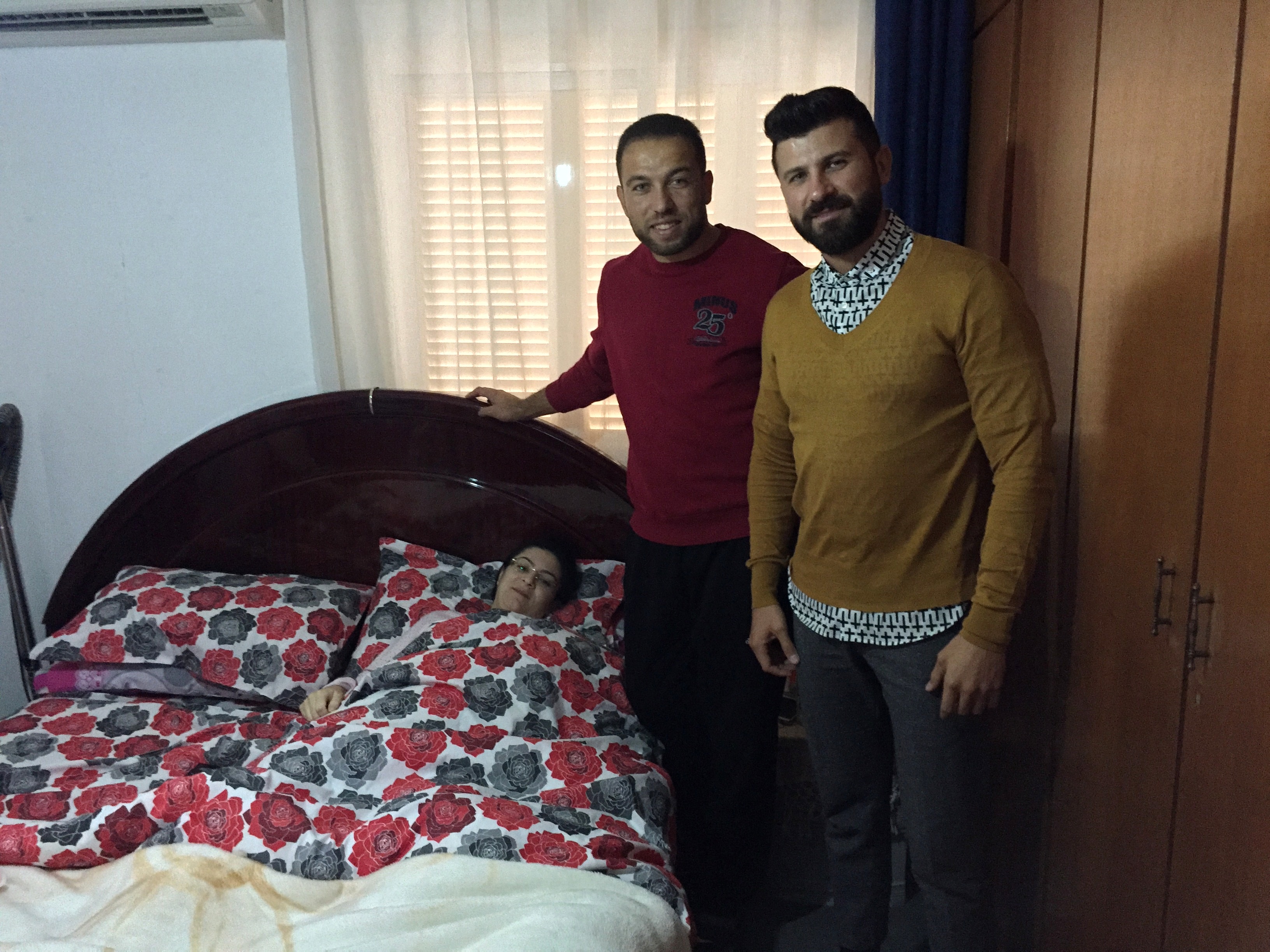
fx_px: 1064
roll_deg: -0.6
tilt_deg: -10.3
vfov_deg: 48.2
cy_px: 476
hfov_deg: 61.7
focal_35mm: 29
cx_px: 635
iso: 400
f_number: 2.2
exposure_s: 1/17
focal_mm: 4.15
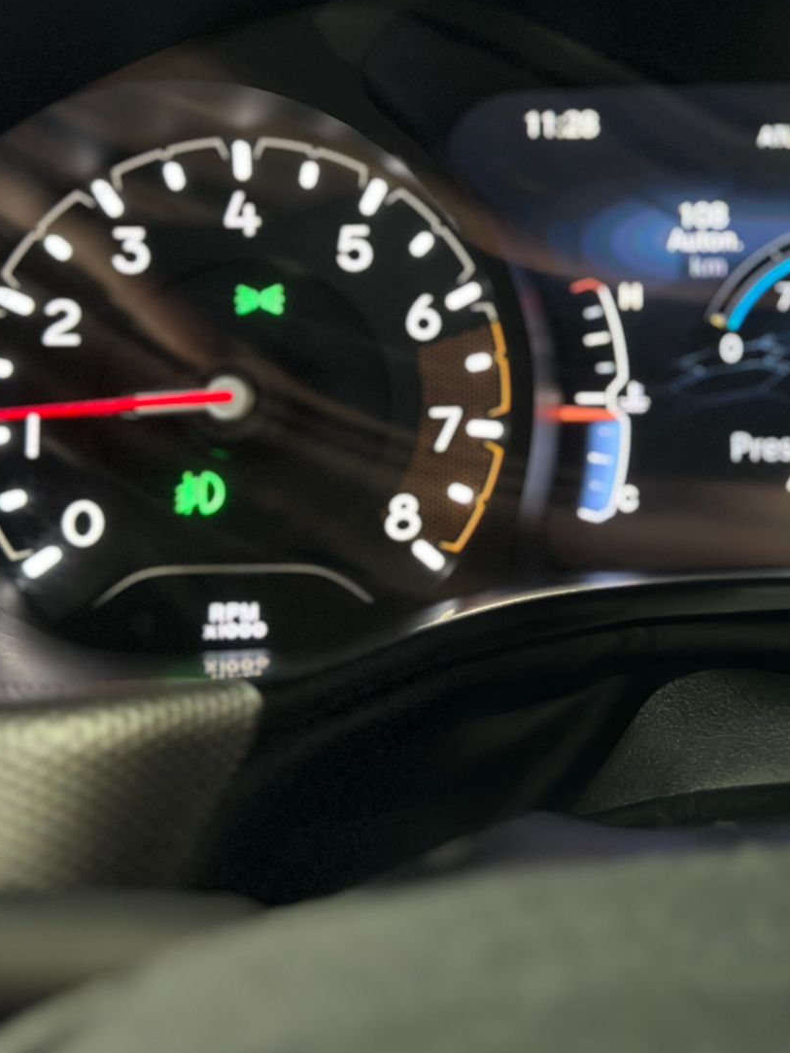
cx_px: 858
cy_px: 359
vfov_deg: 22.9
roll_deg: +0.2
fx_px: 2586
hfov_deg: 16.8
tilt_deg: -16.9
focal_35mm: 85
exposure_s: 1/59
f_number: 1.78
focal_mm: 6.86
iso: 400
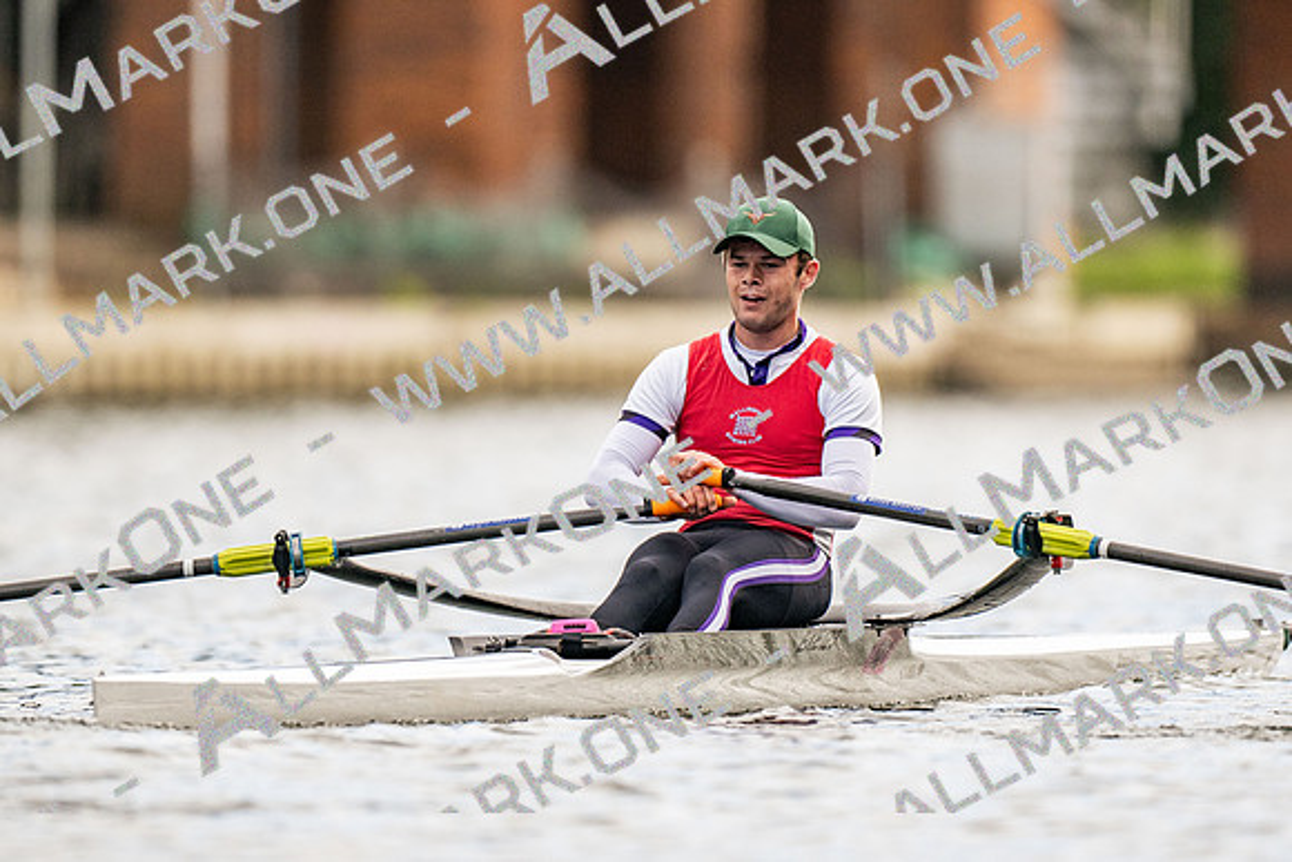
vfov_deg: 1.5
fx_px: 32323
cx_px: 646
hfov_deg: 2.3
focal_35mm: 900
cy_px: 431
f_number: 4
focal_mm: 600
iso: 360
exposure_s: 1/2500
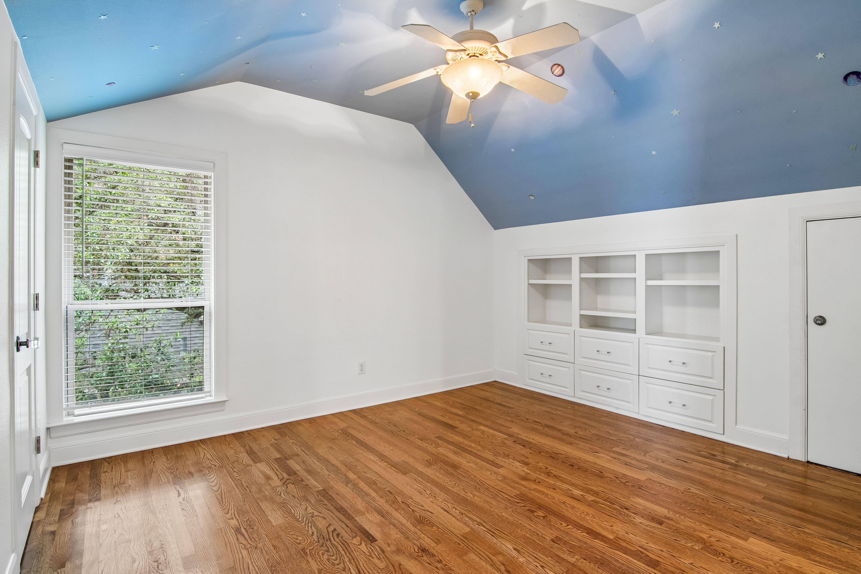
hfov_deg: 90.0
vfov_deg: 67.4
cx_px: 430
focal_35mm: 18
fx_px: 430
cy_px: 287
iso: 320
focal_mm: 12
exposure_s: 1/13
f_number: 8
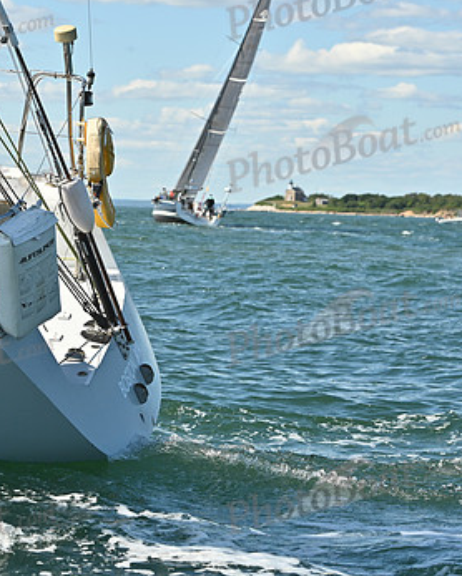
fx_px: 2544
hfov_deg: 10.4
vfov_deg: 12.9
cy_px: 260
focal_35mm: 149
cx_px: 141
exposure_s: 1/1250
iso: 320
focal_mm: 95
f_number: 6.3
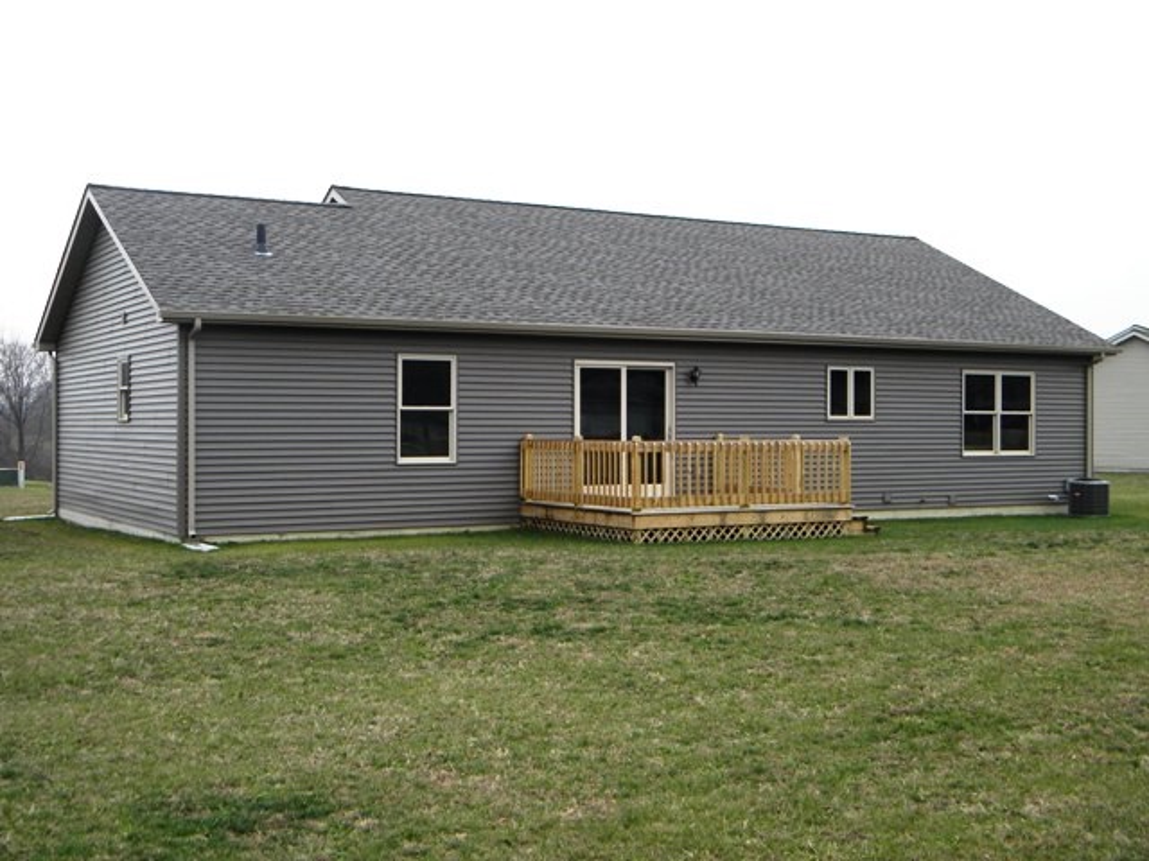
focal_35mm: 41
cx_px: 574
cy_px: 430
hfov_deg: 45.8
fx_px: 1361
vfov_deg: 35.1
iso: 80
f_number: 3.8
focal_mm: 7.3
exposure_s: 1/102
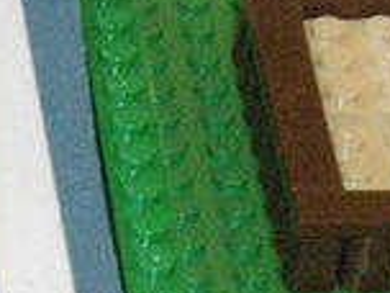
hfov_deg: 6.2
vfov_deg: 4.7
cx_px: -398
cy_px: 434
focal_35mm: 311
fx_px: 3504
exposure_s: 1/60
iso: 1000
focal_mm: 12.3
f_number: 4.6
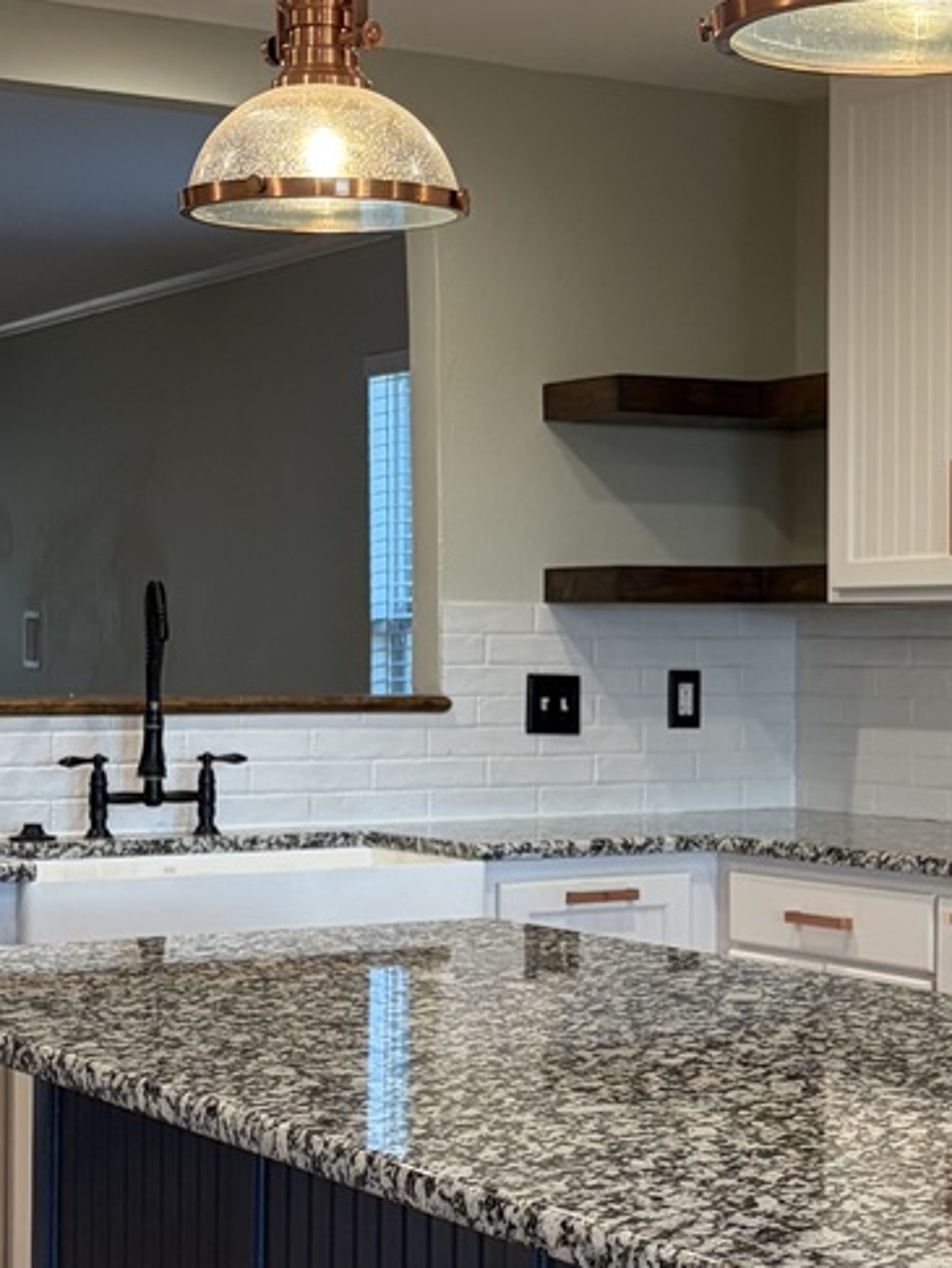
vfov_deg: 25.3
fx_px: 2821
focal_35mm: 77
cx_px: 780
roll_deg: +0.3
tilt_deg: -0.2
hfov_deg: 18.9
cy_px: 723
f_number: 1.6
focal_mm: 5.96
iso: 250
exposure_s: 1/120
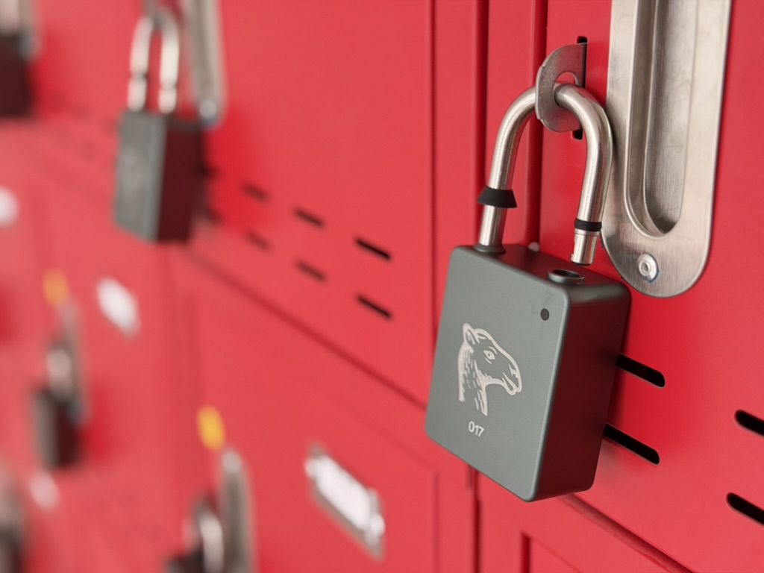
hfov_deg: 39.7
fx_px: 1059
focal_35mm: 48
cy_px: 286
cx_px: 382
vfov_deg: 30.3
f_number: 1.78
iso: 160
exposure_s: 1/60
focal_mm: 6.76
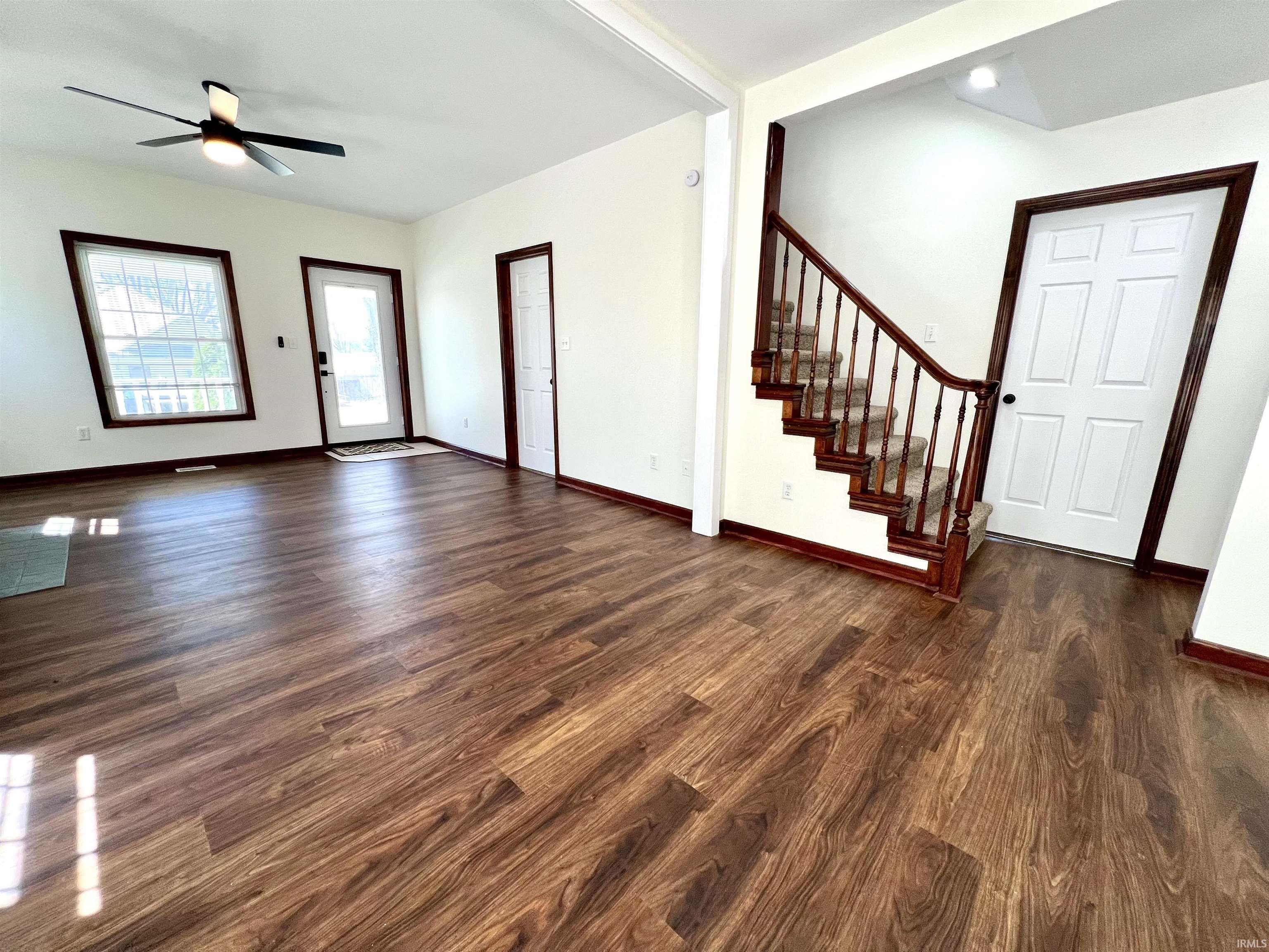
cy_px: 476
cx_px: 634
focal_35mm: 13
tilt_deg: -13.2
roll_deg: -0.4
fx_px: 477
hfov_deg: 106.2
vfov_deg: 89.9
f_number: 1.8
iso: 100
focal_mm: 1.57
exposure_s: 1/120
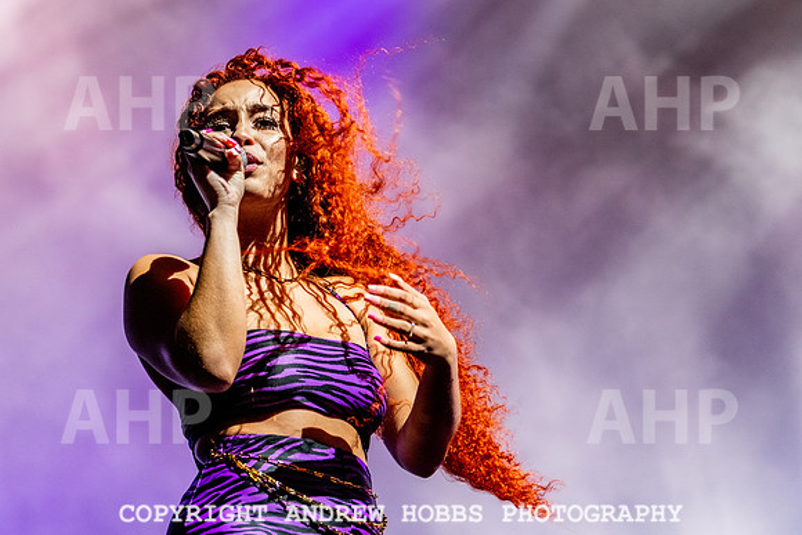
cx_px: 356
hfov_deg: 10.6
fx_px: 4327
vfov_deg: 7.1
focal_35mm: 194
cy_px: 216
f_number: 2.8
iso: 1400
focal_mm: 112
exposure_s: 1/640
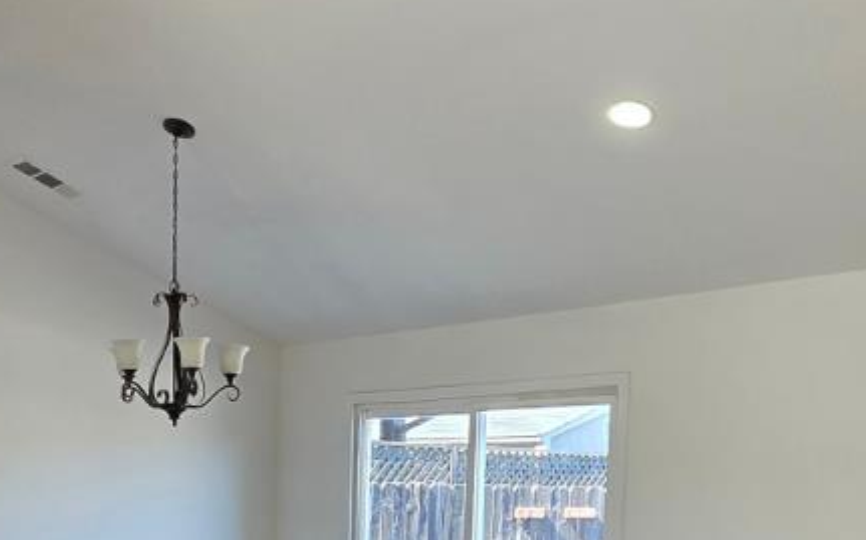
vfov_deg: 24.9
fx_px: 1132
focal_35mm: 48
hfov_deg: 41.1
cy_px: 601
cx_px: 257
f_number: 1.9
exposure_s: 1/120
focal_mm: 2.2
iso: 80
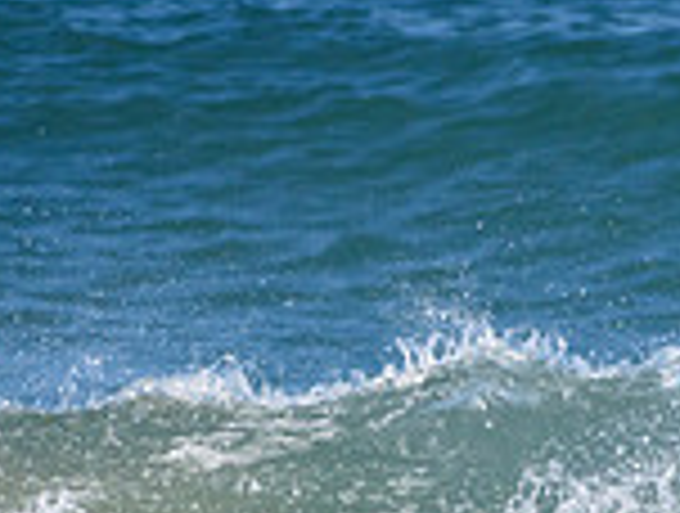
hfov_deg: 0.7
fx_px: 54426
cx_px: 775
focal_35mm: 2764
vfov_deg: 0.5
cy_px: 731
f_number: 5.6
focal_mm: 500
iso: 720
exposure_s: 1/4000
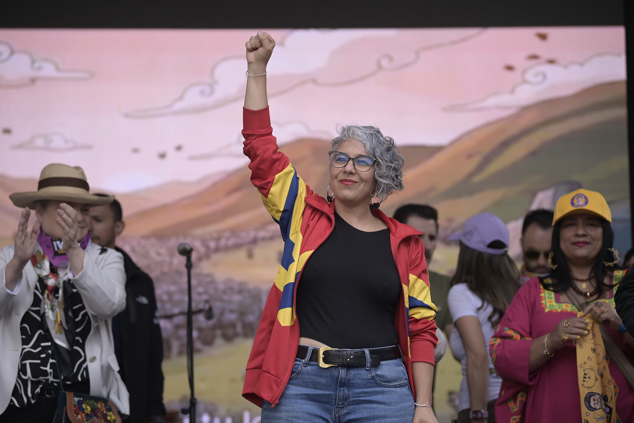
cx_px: 317
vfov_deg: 11.8
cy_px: 212
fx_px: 2043
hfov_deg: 17.6
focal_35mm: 116
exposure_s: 1/800
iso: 200
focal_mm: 116
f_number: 2.8
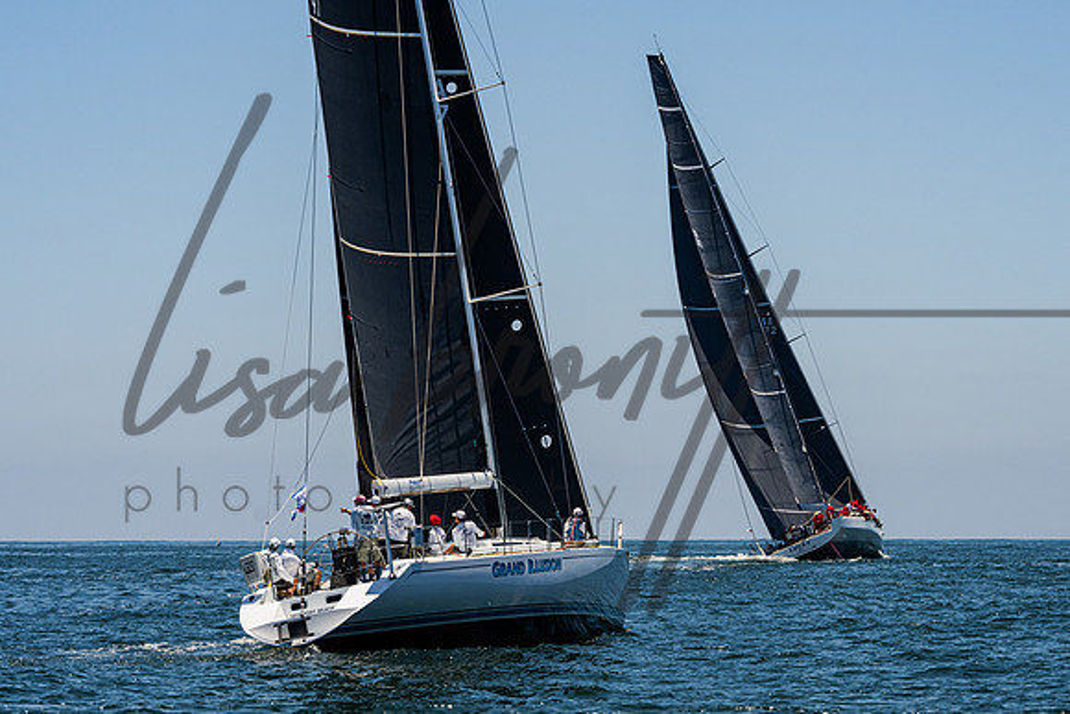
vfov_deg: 9.4
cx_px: 538
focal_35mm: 146
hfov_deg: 14.1
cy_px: 470
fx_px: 4328
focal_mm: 105
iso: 500
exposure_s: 1/2500
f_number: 8
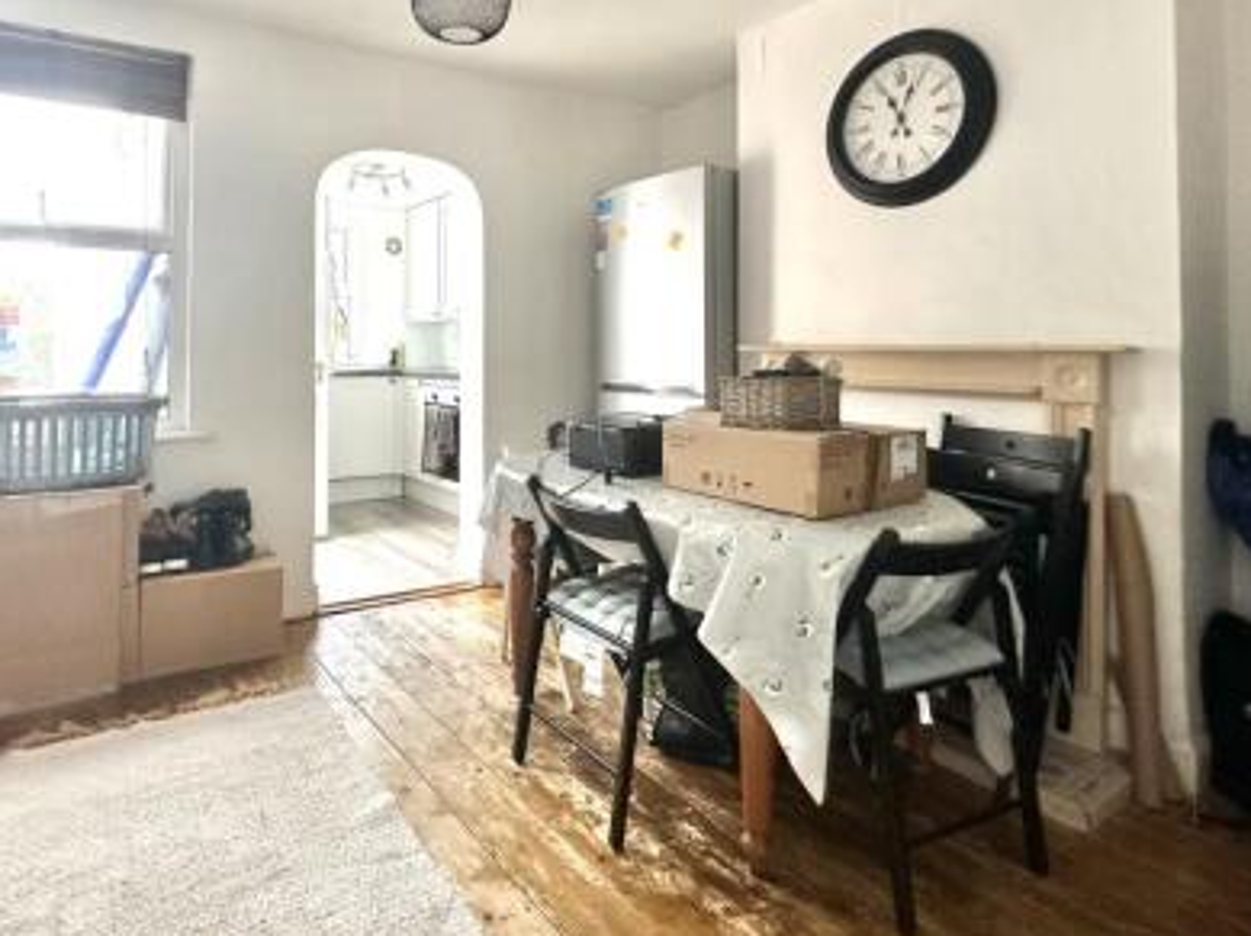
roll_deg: +0.0
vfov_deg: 62.2
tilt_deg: -0.3
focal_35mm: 21
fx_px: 758
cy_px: 336
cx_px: 519
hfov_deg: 78.4
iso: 320
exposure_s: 1/64
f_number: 2.2
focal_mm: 2.22
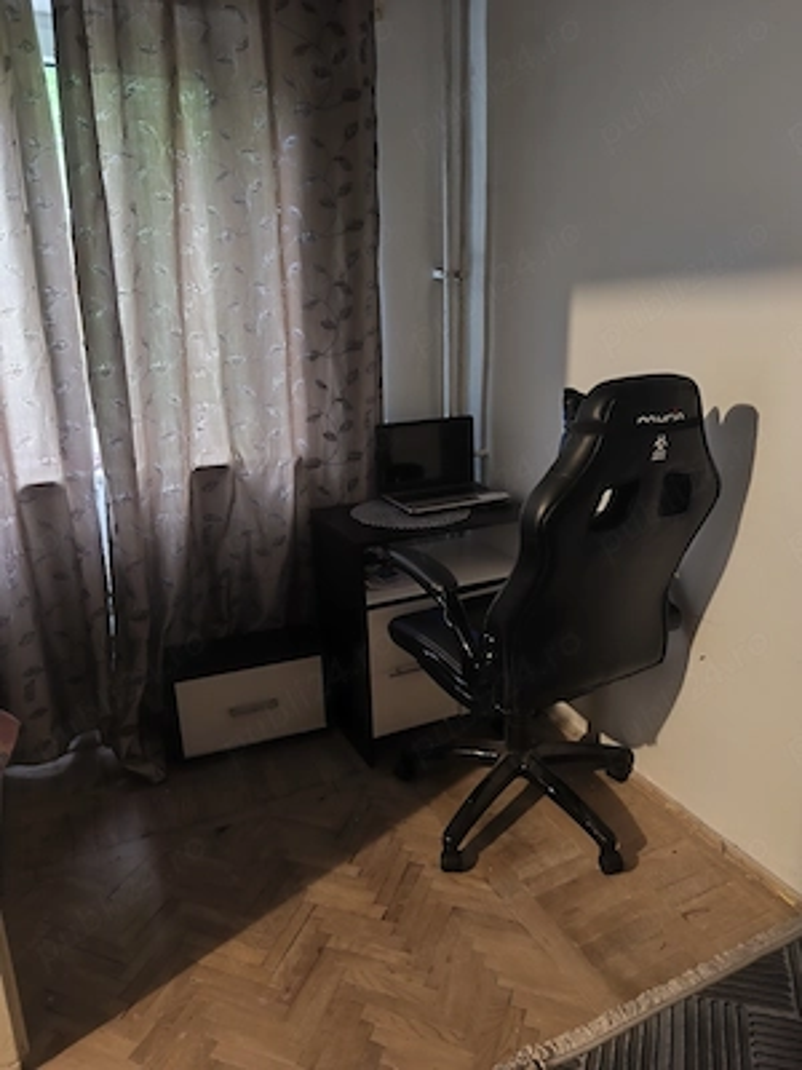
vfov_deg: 73.9
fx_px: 710
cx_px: 401
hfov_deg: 58.9
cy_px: 535
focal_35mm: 23
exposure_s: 1/20
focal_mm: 6.18
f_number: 1.65
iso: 4000
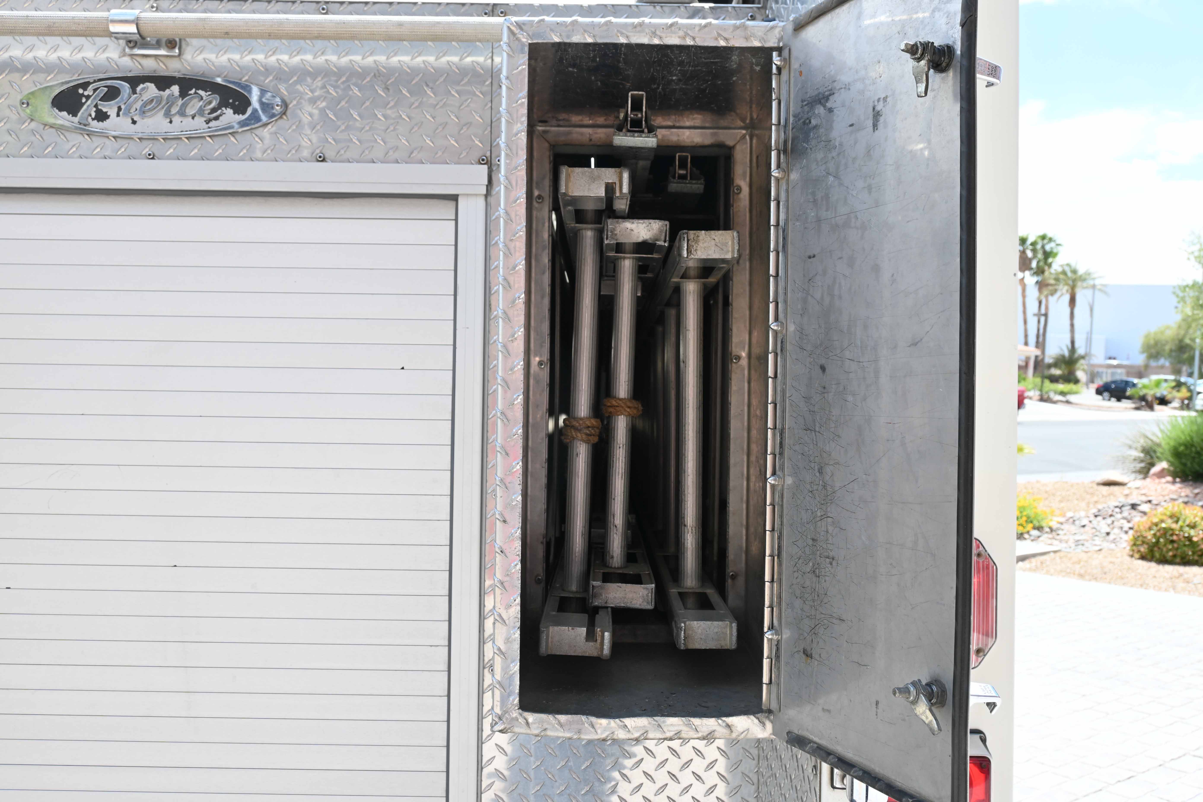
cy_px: 401
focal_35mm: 31
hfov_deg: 60.7
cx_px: 602
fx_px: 1027
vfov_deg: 42.6
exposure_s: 1/160
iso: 100
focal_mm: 20.5
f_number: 6.3
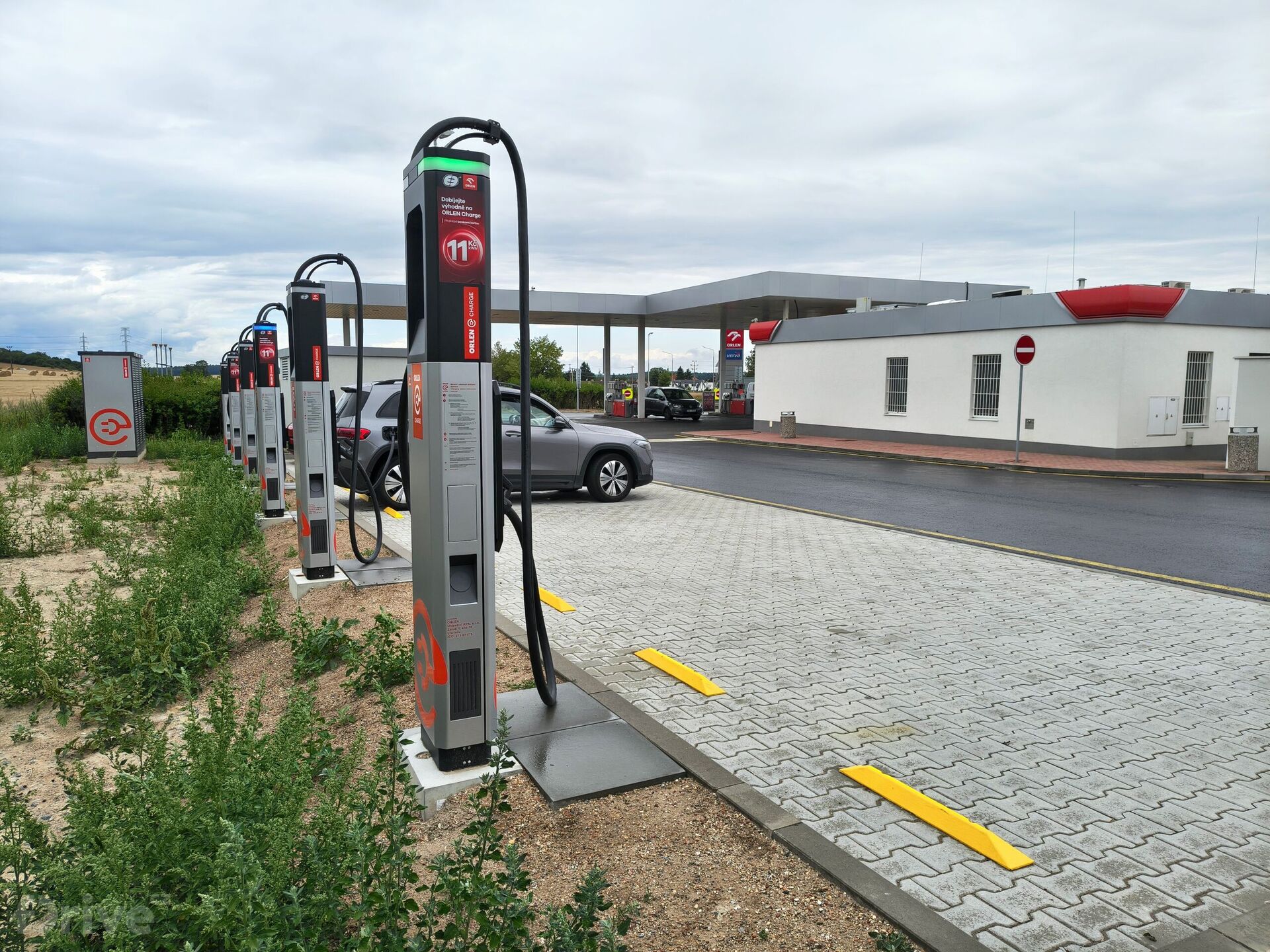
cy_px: 476
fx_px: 881
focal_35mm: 24
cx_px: 635
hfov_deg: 71.6
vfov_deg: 56.8
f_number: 1.8
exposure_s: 1/1393
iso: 101
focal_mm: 5.56
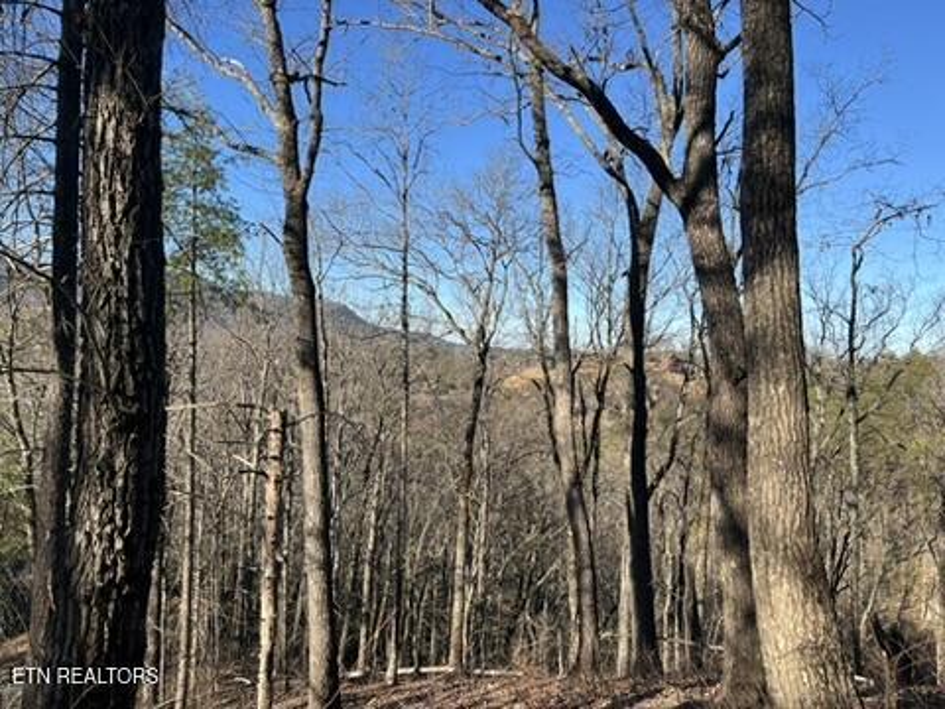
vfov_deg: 53.1
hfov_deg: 67.3
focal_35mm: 26
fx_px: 710
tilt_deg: +0.0
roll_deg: -2.5
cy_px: 354
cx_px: 472
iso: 50
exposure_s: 1/2353
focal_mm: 5.7
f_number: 1.5
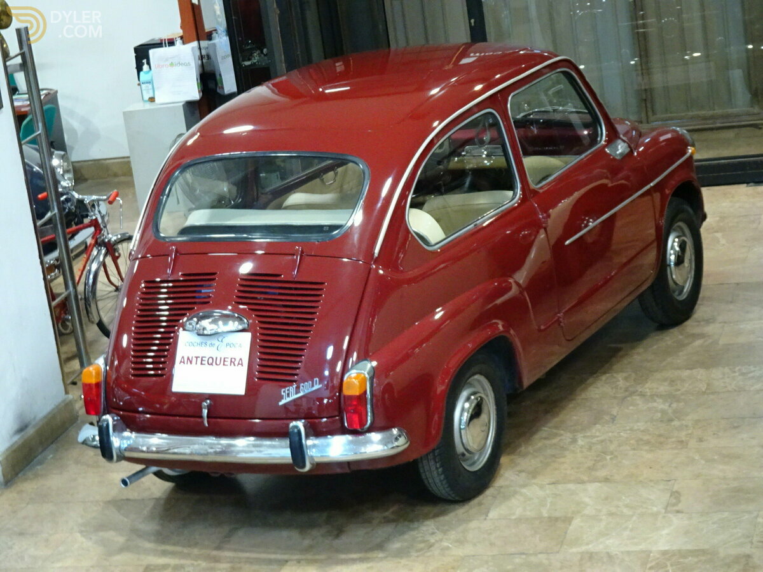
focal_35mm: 93
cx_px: 382
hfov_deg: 21.1
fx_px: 2050
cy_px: 286
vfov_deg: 15.9
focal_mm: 15.92
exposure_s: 1/8
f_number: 5
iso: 800
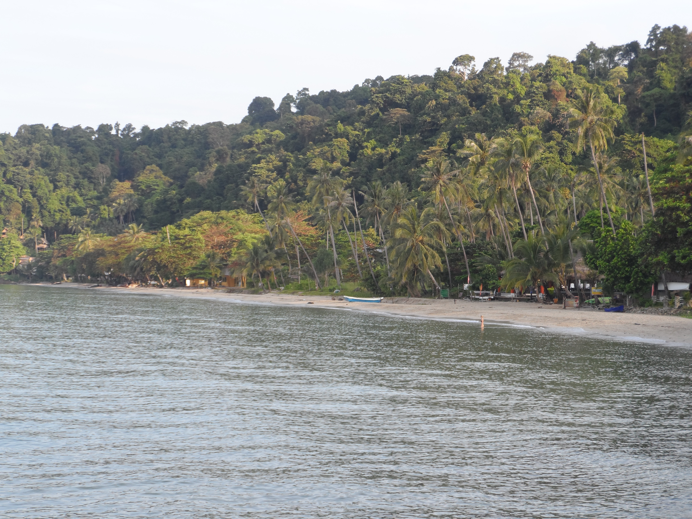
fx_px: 1759
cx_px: 346
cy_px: 260
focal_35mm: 88
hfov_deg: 22.3
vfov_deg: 16.8
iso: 80
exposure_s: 1/125
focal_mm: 14.3
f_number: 4.5
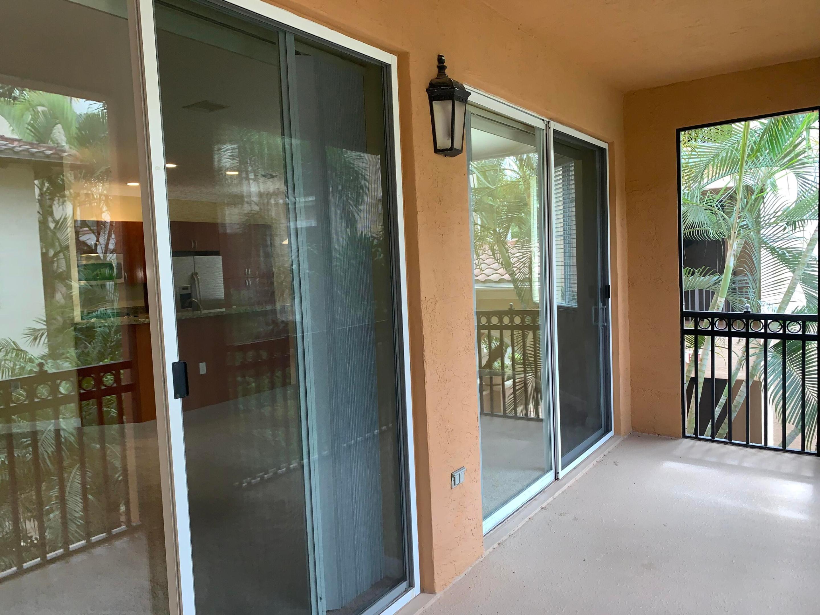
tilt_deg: -3.6
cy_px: 308
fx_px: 616
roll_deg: +1.9
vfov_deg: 53.1
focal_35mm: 26
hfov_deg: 67.3
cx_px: 410
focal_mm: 4.25
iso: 64
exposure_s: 1/94
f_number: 1.8
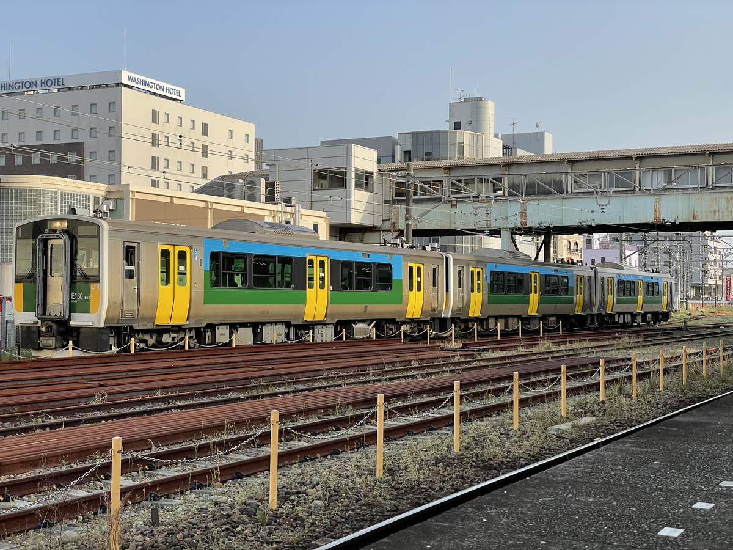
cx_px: 366
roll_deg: -0.3
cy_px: 275
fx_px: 1101
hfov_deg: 36.8
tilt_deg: +2.3
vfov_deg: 28.0
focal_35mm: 52
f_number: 2
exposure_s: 1/786
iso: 25
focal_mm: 6
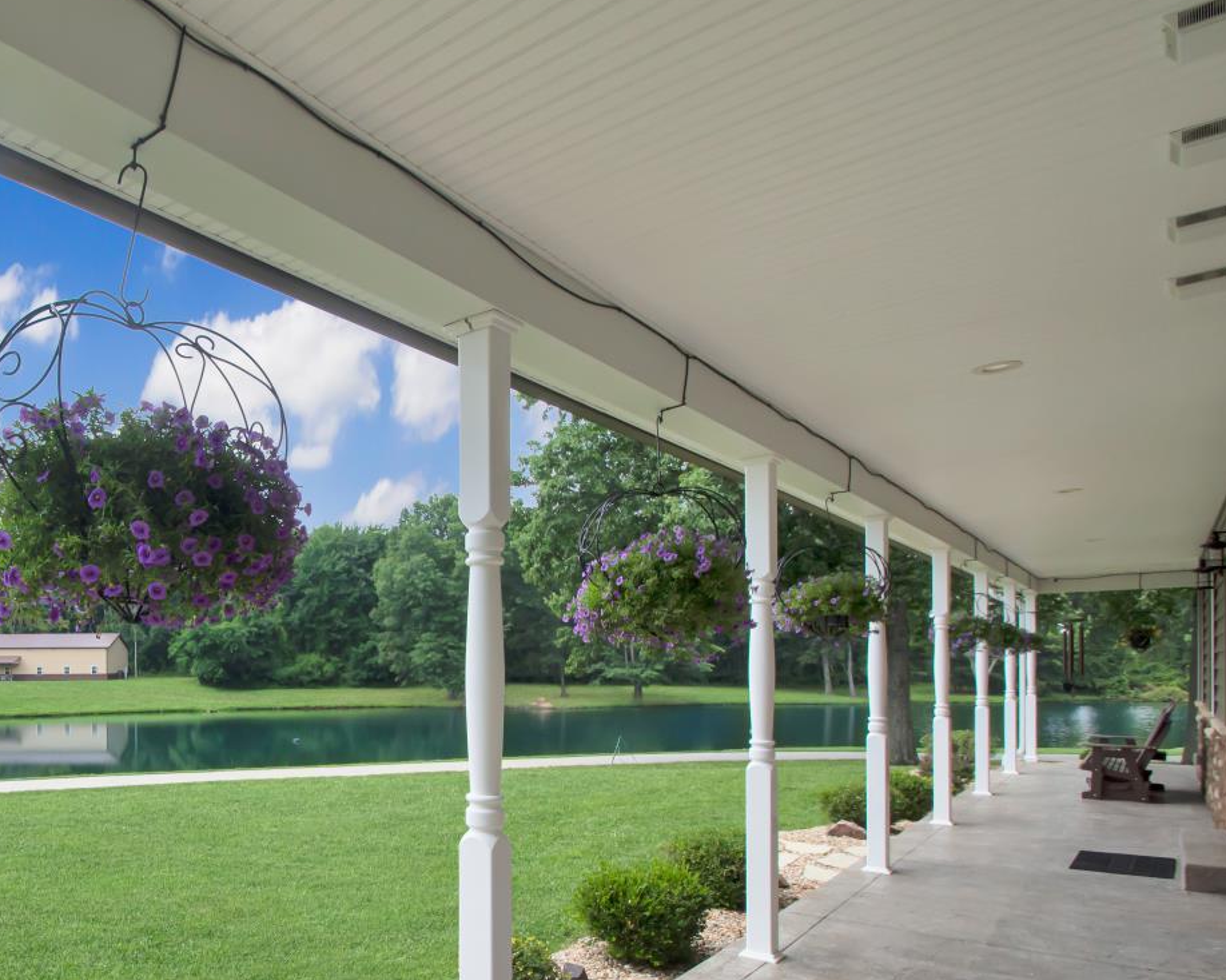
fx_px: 834
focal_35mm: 23
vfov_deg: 59.9
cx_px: 291
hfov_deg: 67.5
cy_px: 626
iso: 360
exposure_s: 1/500
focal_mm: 10
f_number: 8
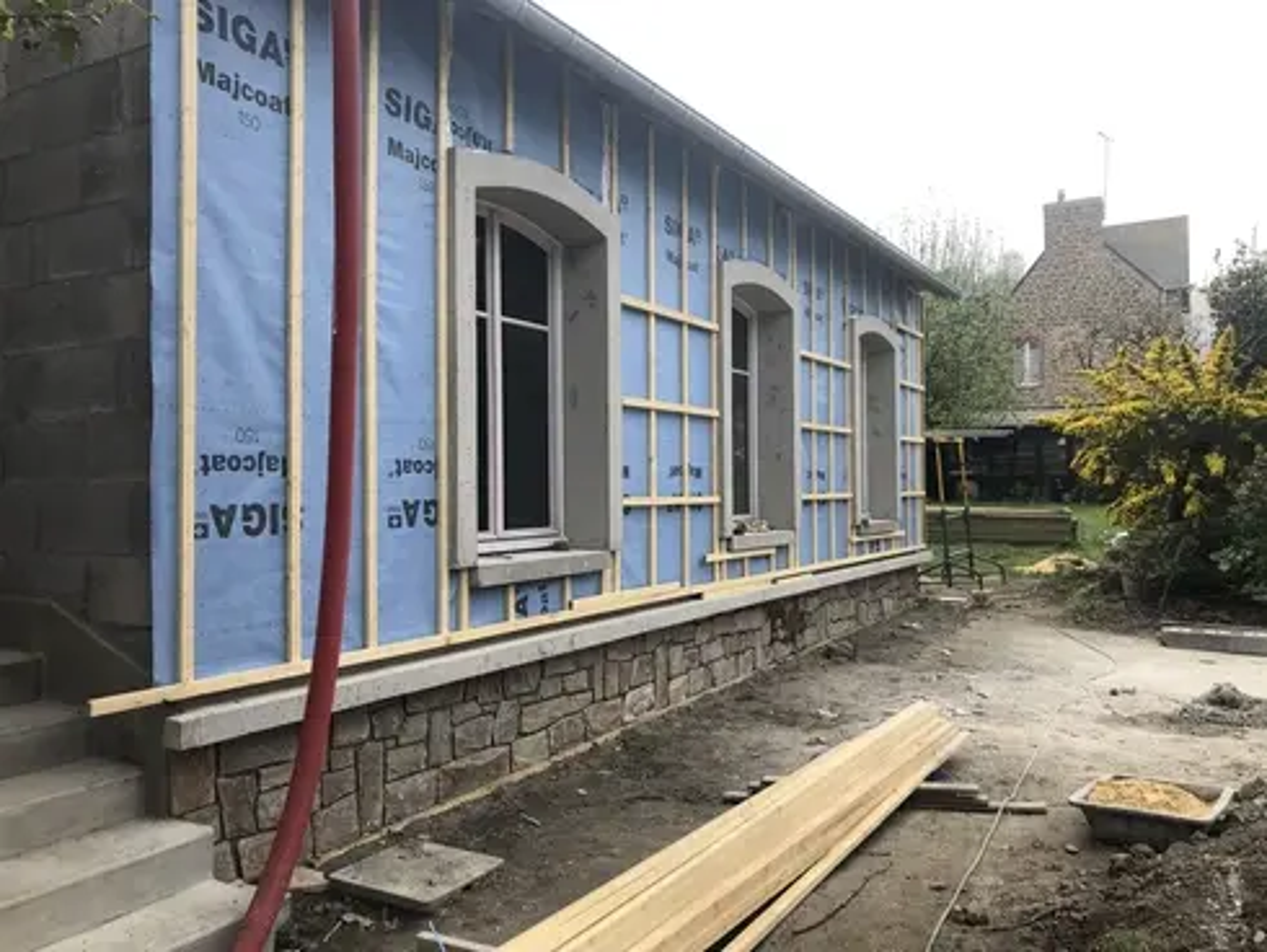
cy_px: 476
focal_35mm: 28
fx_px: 1025
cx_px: 634
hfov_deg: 63.4
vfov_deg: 49.8
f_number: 1.8
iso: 20
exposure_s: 1/979
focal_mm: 3.99
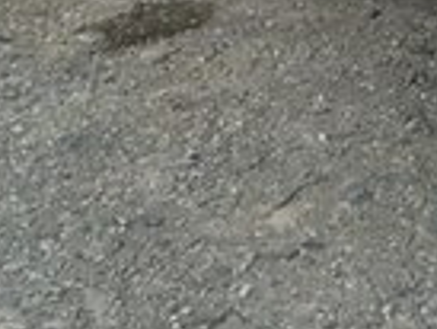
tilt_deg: -6.1
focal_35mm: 140
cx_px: 753
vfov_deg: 9.5
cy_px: -455
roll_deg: +2.8
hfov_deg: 12.9
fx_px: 1769
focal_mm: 4.15
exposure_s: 1/33
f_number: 2.2
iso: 50
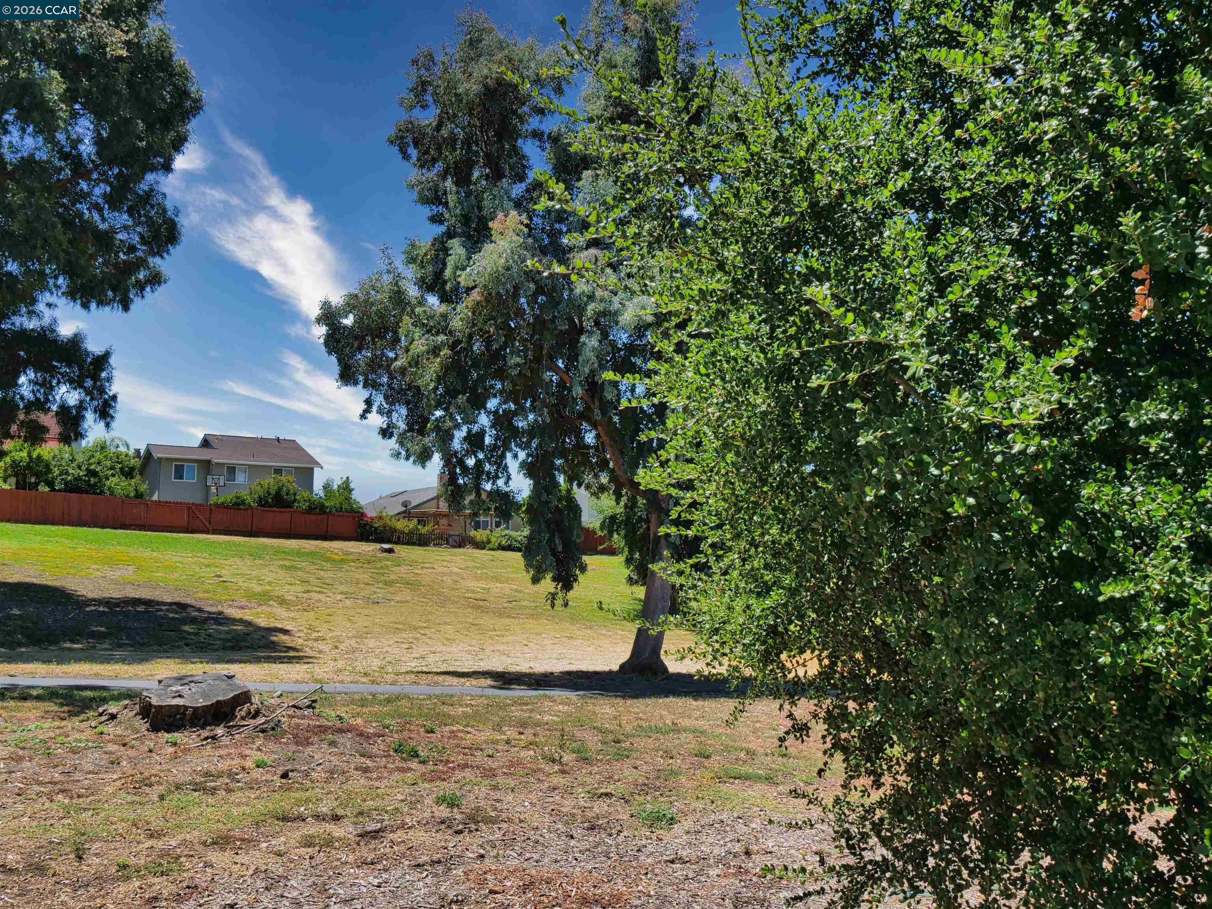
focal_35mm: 28
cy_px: 454
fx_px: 980
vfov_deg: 49.7
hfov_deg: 63.4
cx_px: 606
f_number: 8
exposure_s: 1/400
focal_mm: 14
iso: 160
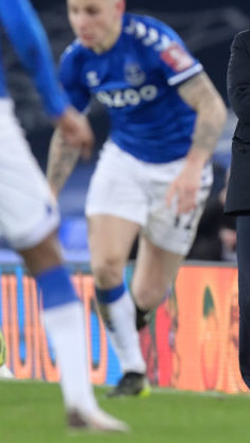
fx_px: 9073
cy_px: 176
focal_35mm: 771
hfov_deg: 1.6
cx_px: 152
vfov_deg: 2.8
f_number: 2.8
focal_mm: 400
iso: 1600
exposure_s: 1/1000
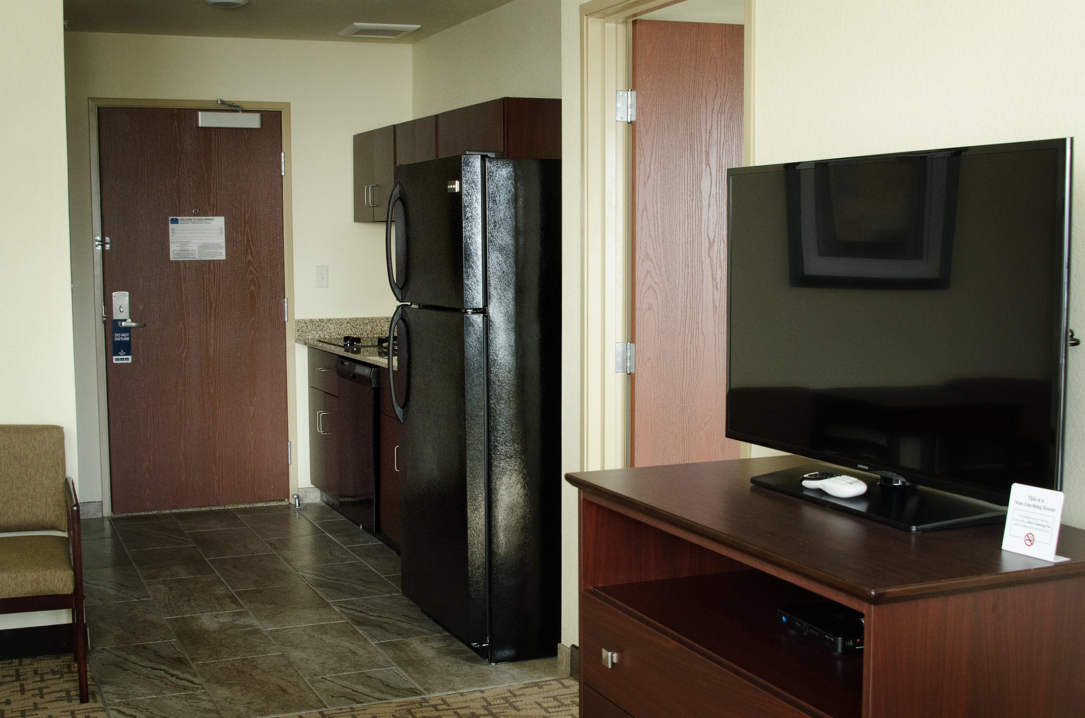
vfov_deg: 27.9
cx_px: 542
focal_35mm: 48
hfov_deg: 41.2
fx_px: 1444
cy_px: 359
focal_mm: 32
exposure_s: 1/200
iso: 2000
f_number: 7.1
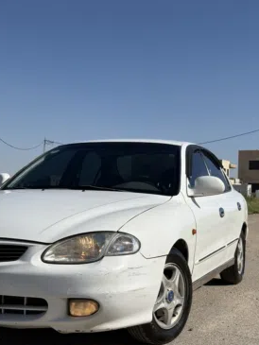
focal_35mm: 57
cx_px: 133
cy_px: 185
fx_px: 568
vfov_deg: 33.8
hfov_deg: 25.7
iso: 25
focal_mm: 5.96
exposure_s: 1/5348
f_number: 1.6
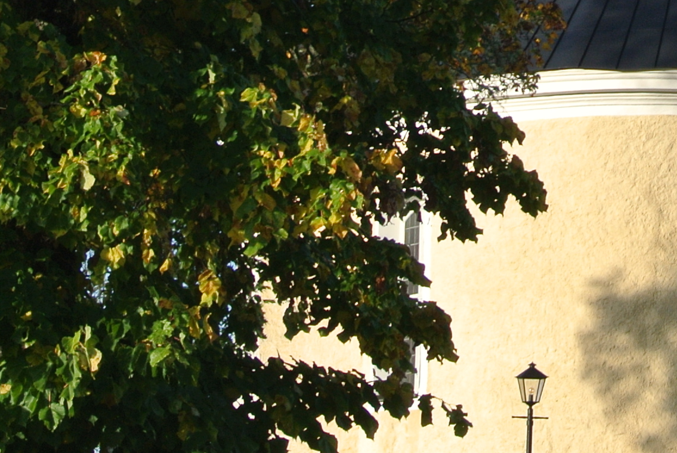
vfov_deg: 7.8
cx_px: 925
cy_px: -194
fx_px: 3276
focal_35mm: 174
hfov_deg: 11.4
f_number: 4.8
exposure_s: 1/400
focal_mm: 18.9
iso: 100
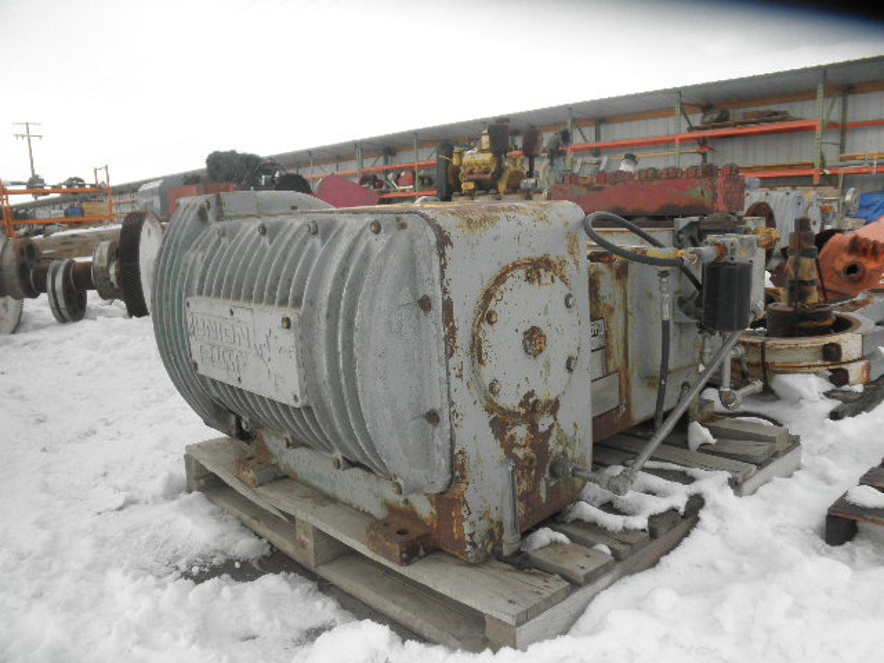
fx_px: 715
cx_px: 442
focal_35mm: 28
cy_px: 332
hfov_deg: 63.4
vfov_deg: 49.7
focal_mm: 5
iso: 64
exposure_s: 1/320
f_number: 3
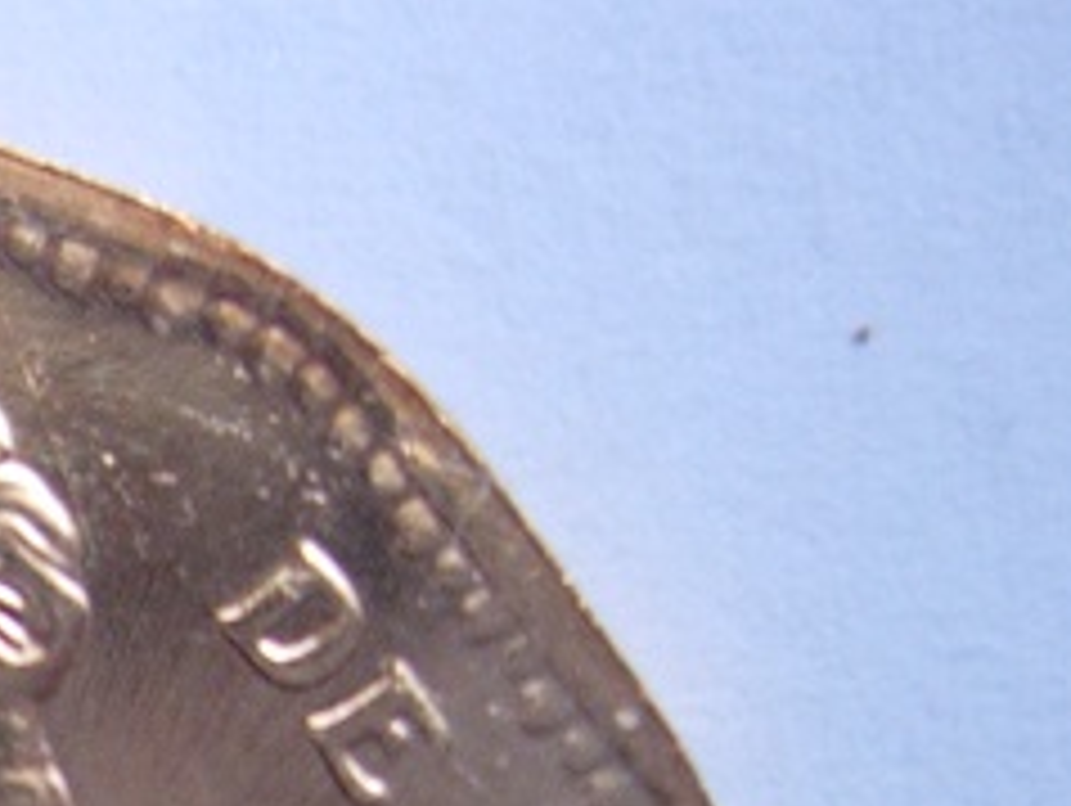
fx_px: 3840
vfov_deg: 11.4
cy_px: 1238
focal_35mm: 124
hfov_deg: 14.8
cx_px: -495
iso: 178
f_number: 2.8
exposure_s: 1/32
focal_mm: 7.8
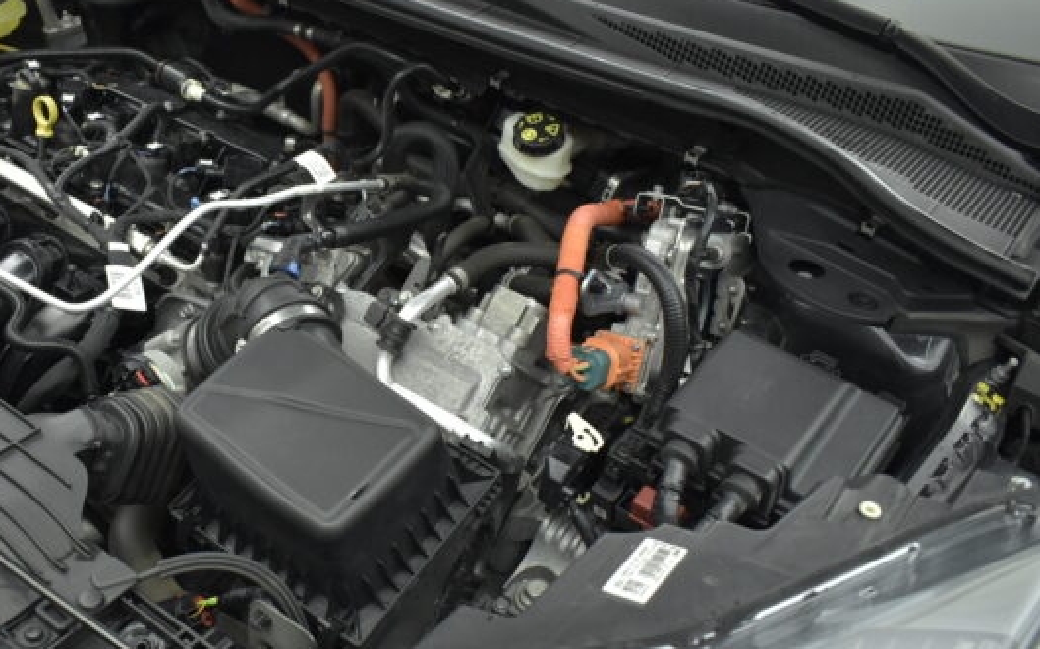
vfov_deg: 31.9
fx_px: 1133
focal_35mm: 40
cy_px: 383
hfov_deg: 48.2
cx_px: 324
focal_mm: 18
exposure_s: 1/80
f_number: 3.5
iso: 1600
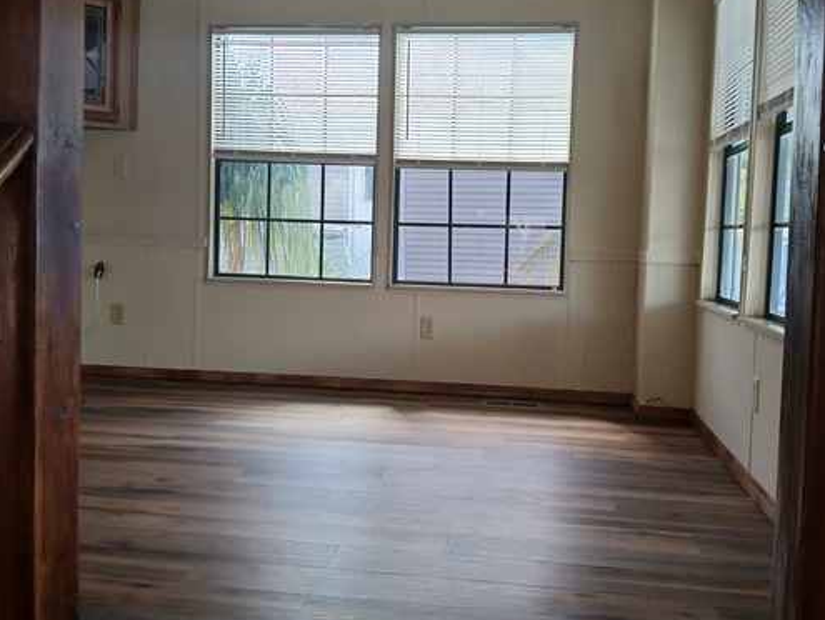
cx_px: 410
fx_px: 835
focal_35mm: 35
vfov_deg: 40.7
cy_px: 269
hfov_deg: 52.6
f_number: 1.8
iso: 40
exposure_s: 1/60
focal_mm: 3.98
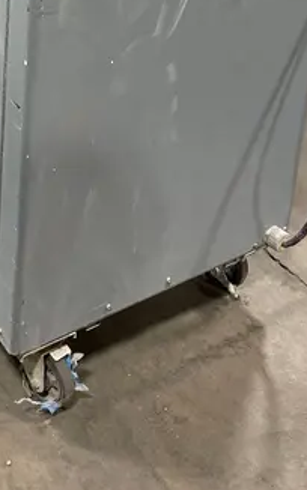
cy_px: -49
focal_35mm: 62
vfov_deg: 29.7
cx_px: 39
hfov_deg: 20.6
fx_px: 829
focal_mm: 4.2
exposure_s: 1/60
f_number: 1.6
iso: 160
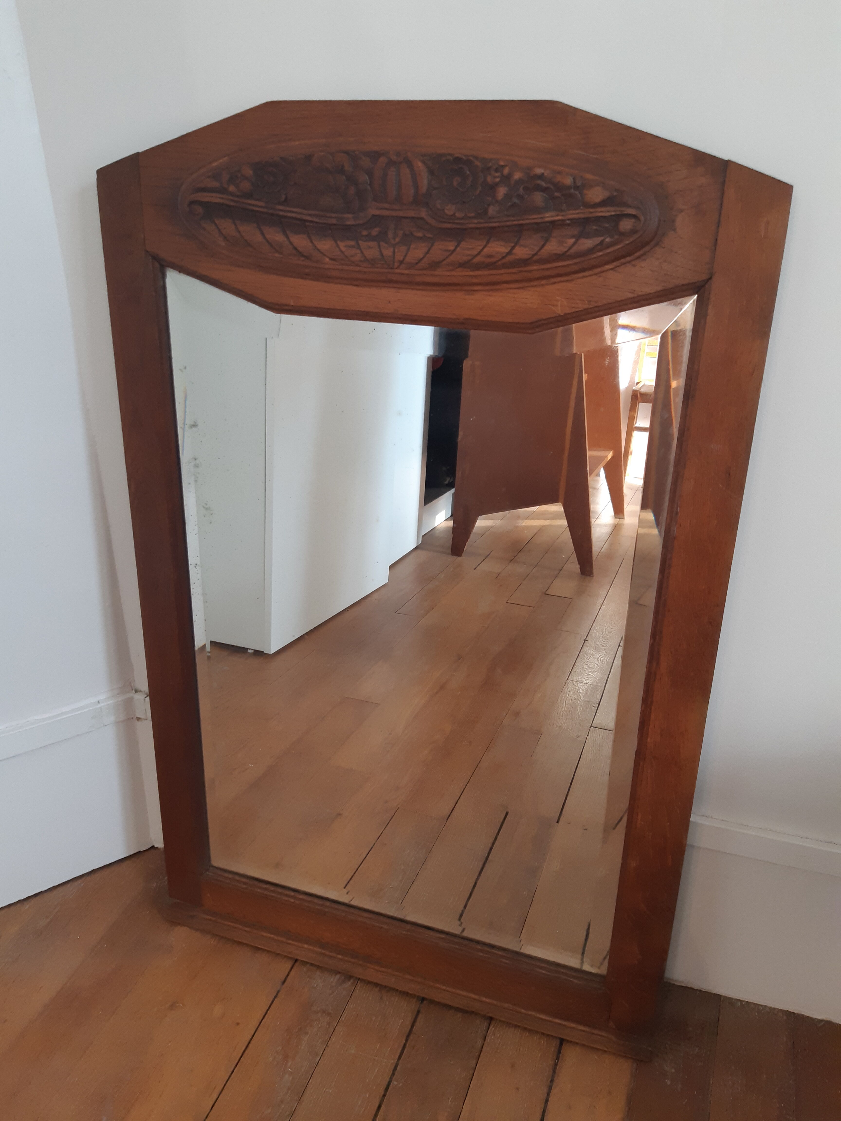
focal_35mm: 26
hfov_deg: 53.1
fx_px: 842
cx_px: 420
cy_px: 560
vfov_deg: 67.3
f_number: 1.7
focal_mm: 3.93
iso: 160
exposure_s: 1/50
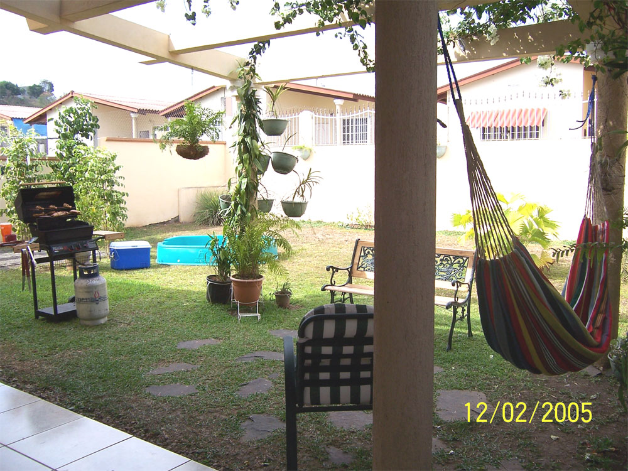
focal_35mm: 33
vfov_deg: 42.9
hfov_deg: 55.4
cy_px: 236
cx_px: 314
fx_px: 599
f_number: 3.4
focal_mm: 5.5
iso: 80
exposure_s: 1/500
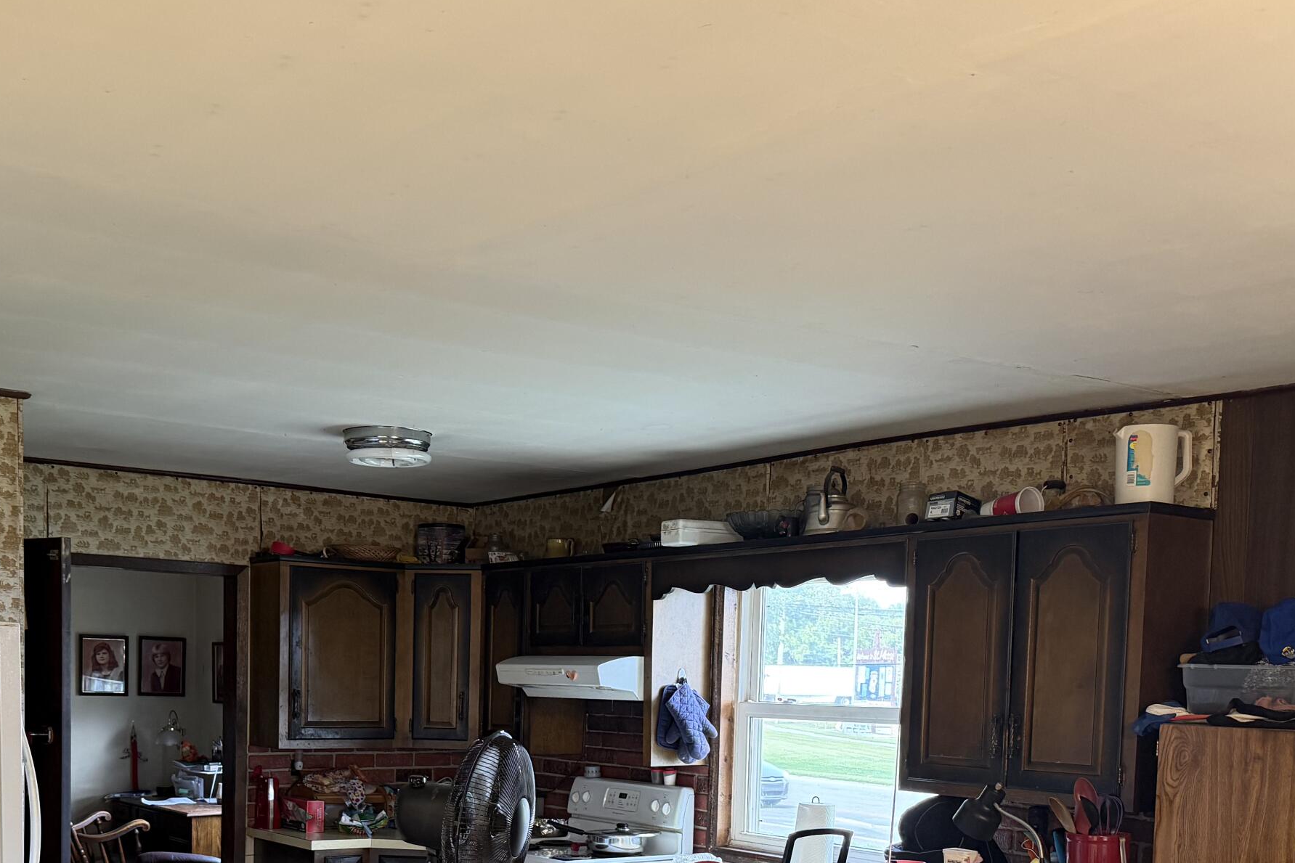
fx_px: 1511
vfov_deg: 30.5
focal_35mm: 42
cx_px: 544
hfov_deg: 46.2
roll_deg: -0.9
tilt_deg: -3.5
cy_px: 774
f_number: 1.78
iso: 400
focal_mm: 6.76
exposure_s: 1/120
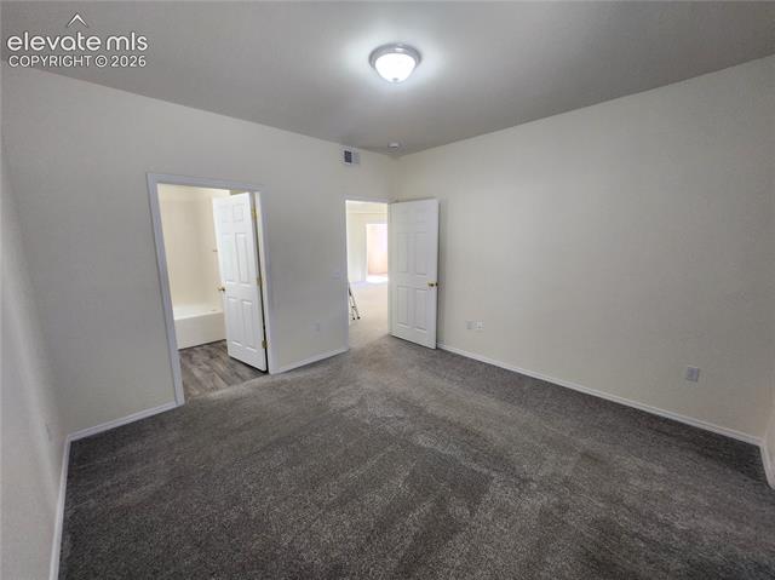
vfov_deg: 89.8
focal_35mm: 13
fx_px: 291
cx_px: 388
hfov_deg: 106.2
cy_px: 290
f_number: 2.2
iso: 200
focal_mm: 1.74
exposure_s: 1/60
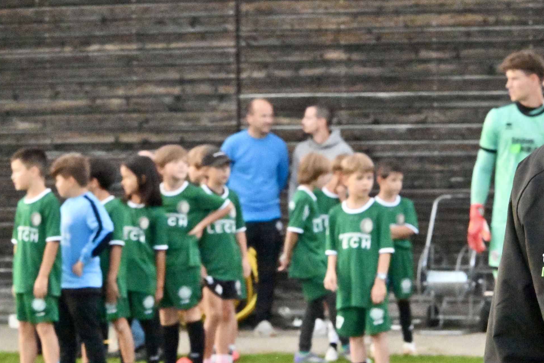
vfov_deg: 6.5
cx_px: 431
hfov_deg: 9.8
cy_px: 165
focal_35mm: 210
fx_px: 3173
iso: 16000
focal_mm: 125
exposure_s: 1/1000
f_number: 16
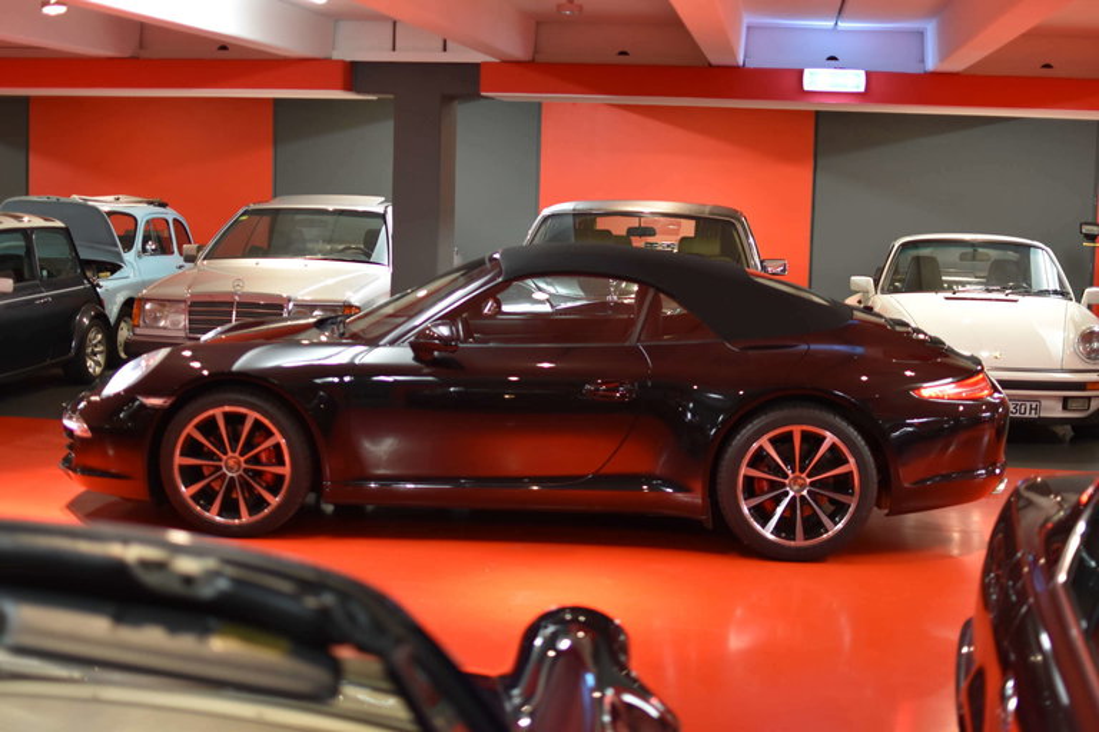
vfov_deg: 25.8
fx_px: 1603
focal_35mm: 52
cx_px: 550
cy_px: 366
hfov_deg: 37.9
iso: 800
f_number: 2
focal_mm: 35
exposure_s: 1/60
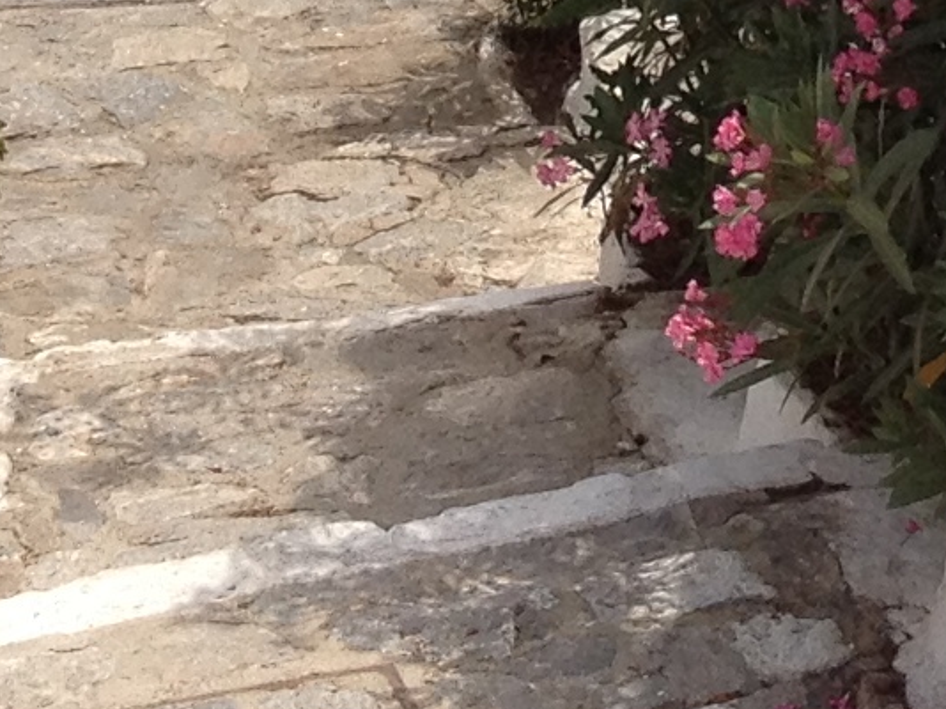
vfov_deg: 6.5
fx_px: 5846
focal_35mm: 214
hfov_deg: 9.1
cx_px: 1114
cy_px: -1122
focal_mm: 4.28
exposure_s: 1/1284
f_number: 2.4
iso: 50
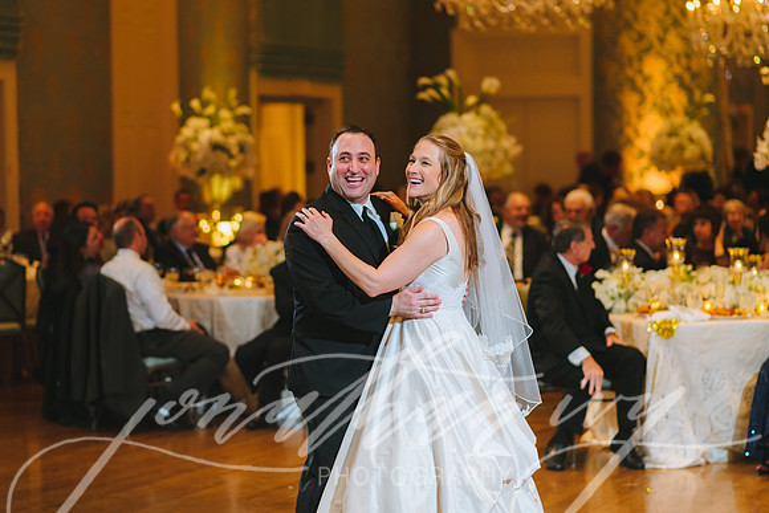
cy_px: 242
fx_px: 2012
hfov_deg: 21.6
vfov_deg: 14.5
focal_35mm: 94
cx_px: 353
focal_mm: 85
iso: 800
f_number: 2.2
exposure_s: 1/160
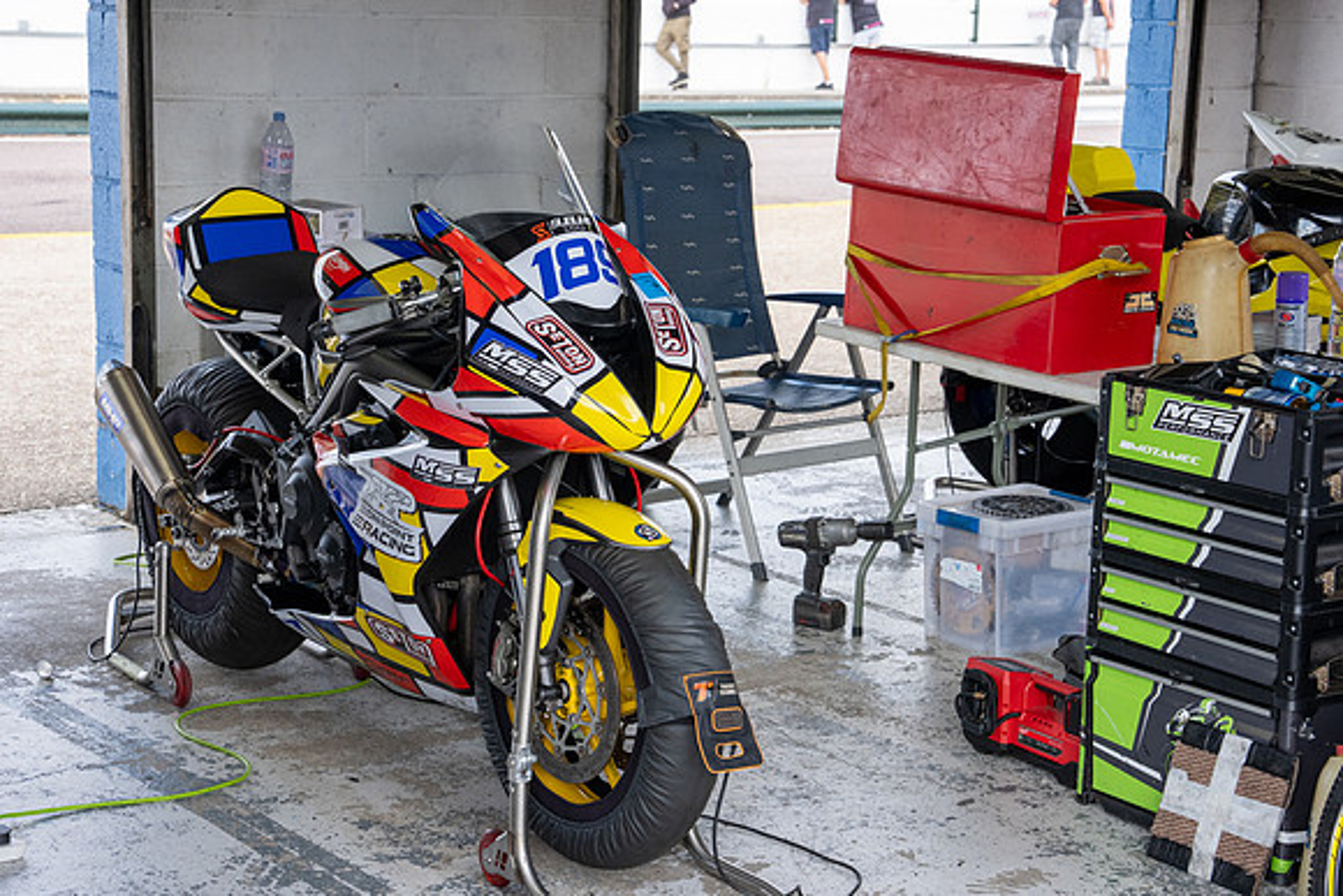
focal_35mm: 69
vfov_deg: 19.9
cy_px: 416
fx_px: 2559
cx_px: 623
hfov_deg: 29.4
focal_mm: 64
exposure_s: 1/250
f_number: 8
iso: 640
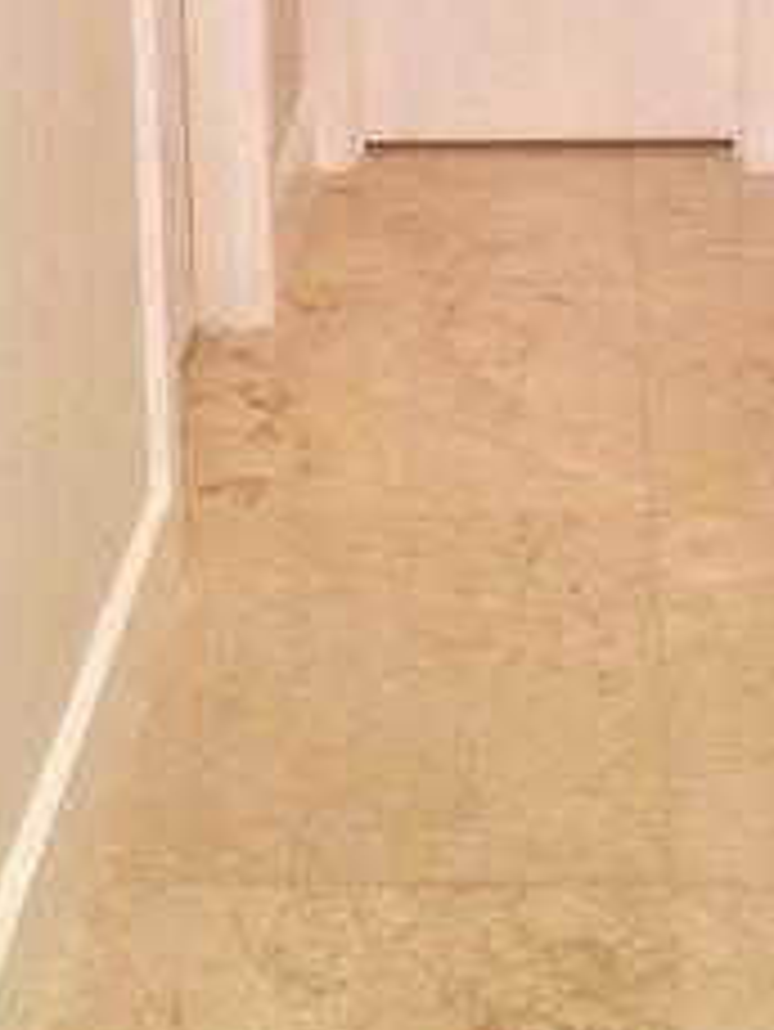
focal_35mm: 81
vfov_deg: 21.9
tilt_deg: -10.4
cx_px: 562
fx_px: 2413
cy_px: -270
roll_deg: -0.4
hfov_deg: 18.1
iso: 64
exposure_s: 1/15
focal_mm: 4.15
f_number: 2.2
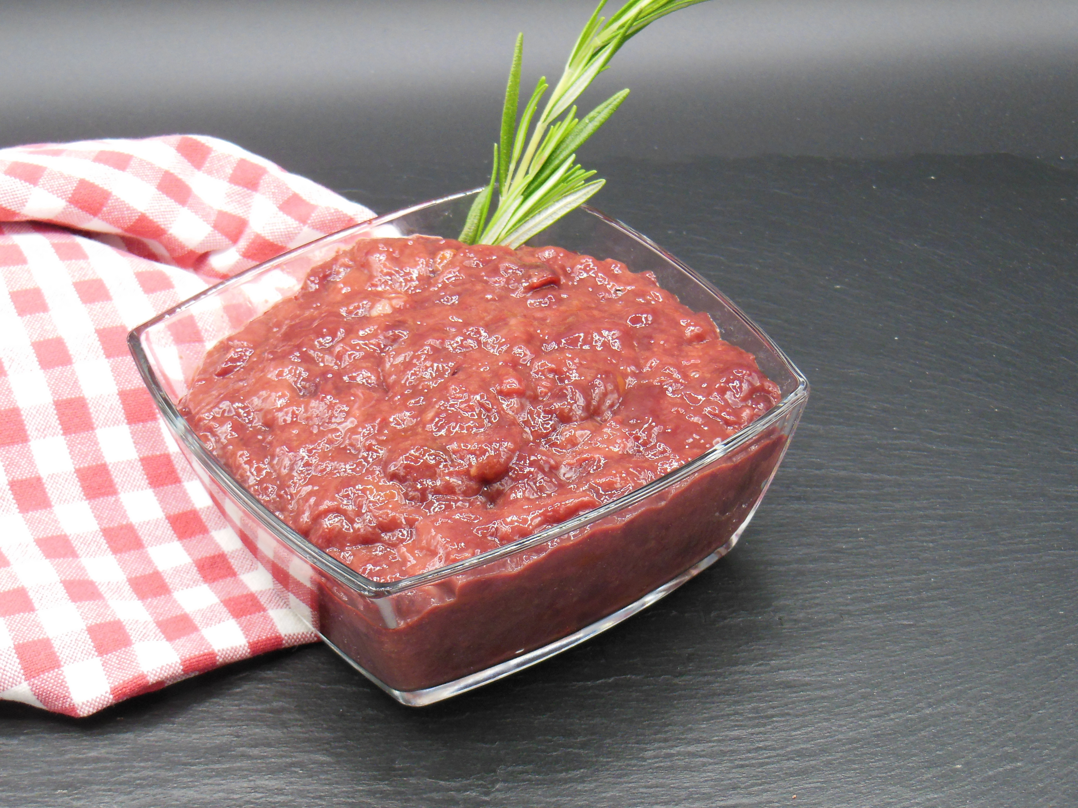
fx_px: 2180
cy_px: 404
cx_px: 539
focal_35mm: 70
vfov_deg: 21.0
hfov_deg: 27.8
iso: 400
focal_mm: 12.4
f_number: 5.2
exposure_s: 1/80
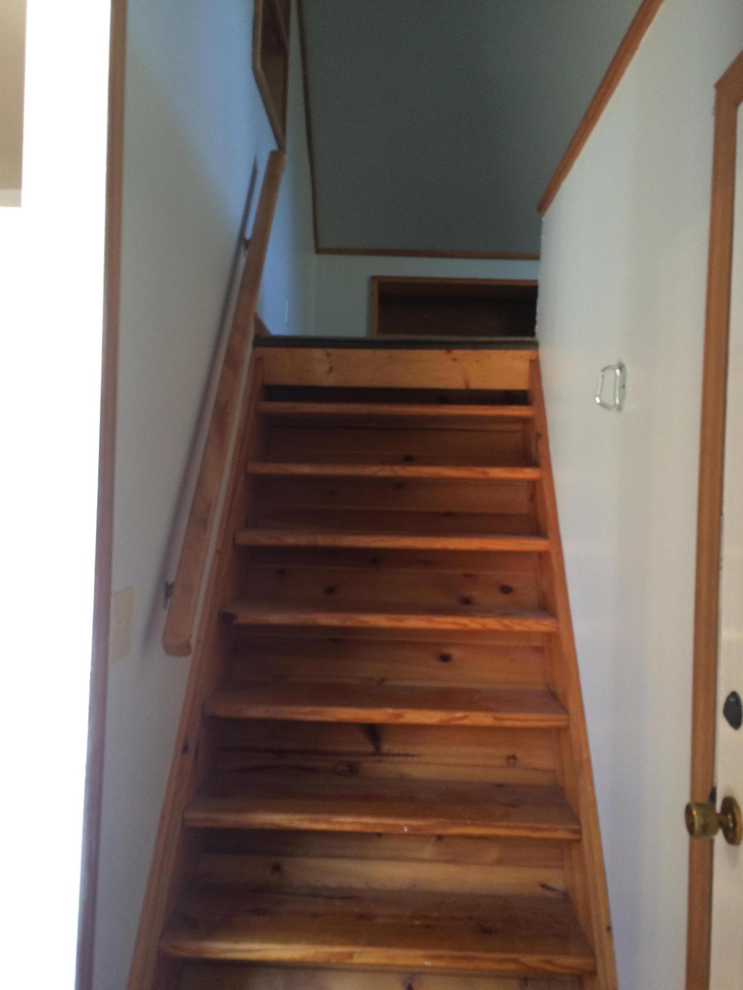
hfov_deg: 48.2
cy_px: 495
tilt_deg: -1.2
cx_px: 372
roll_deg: -1.0
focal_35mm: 29
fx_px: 830
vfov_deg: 61.7
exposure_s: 1/30
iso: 125
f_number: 2.2
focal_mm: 4.15
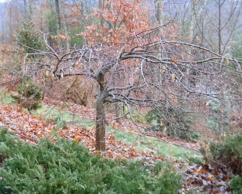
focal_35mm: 49
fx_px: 351
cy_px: 88
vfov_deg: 30.8
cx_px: 125
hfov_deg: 38.1
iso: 643
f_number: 4.1
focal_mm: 10.1
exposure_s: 1/9.3
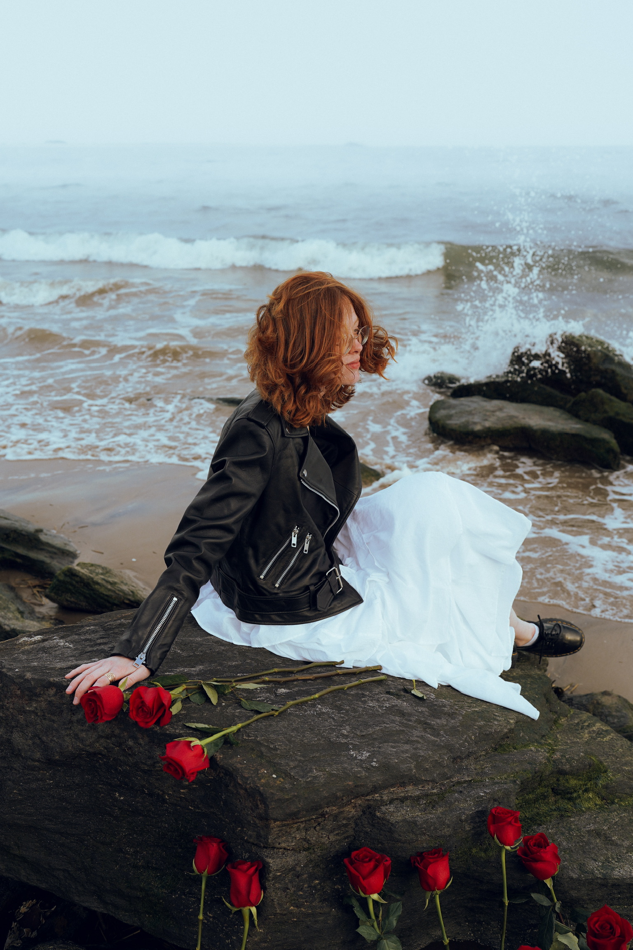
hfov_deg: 37.9
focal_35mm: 35
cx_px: 316
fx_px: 923
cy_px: 475
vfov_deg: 54.4
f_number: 4.5
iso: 125
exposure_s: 1/400
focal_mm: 35
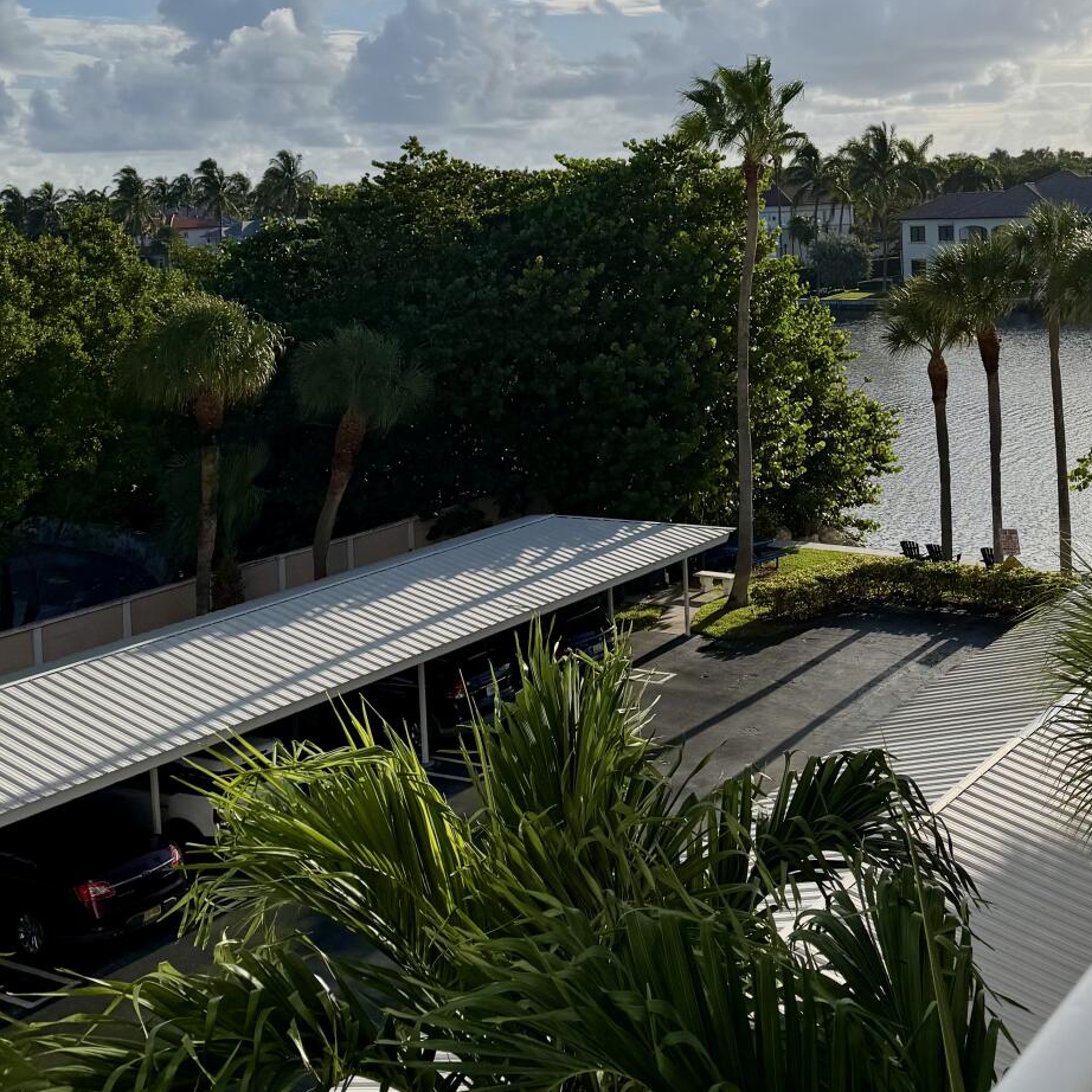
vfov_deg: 36.1
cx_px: 811
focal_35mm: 46
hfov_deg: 36.0
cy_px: 291
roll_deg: +2.3
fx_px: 1642
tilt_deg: -4.1
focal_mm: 6.76
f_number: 1.78
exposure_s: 1/11905
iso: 80
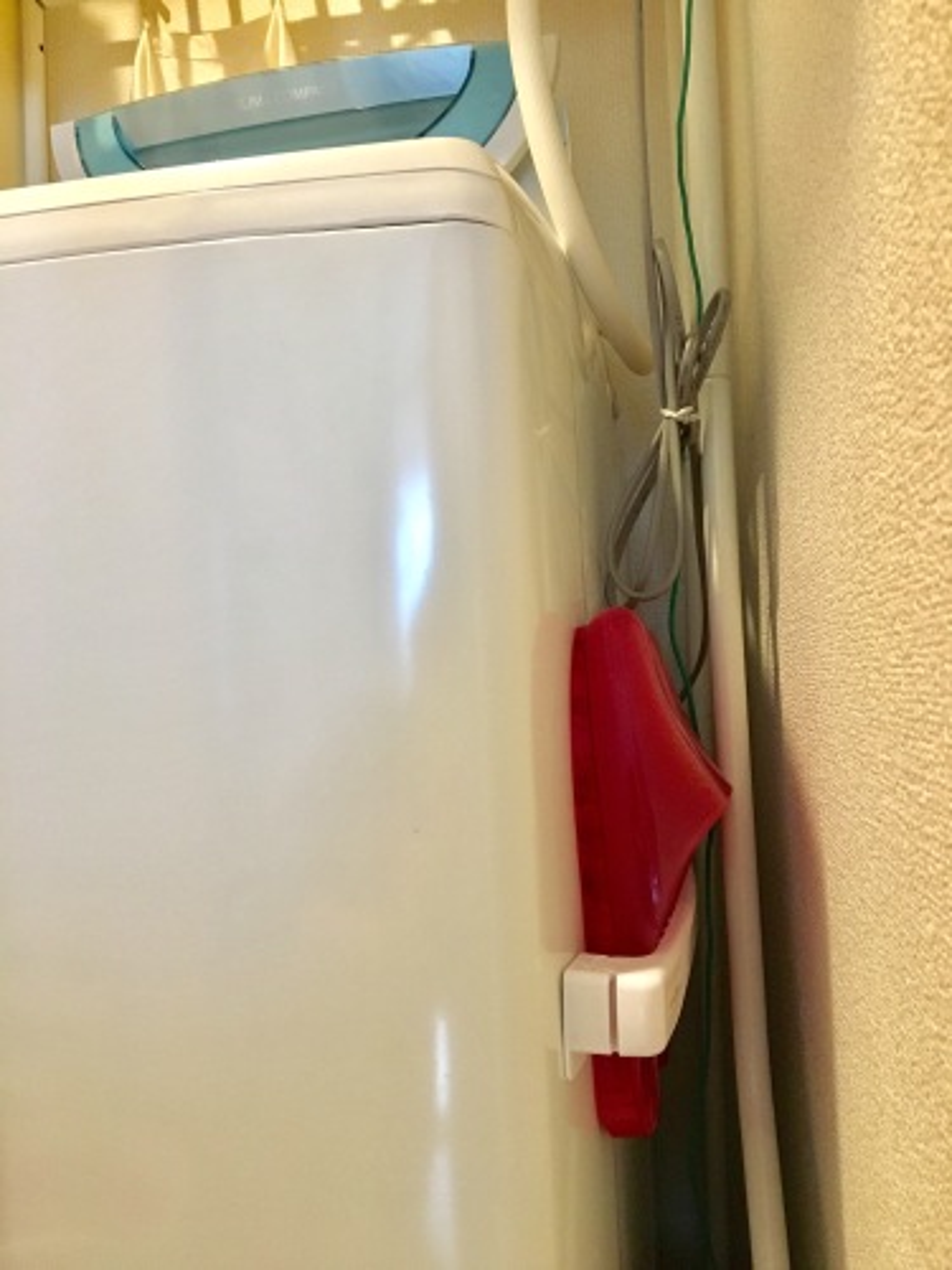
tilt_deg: +2.3
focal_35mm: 29
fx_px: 1063
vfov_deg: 61.7
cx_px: 476
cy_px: 635
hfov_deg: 48.2
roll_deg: +2.3
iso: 200
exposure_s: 1/20
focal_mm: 4.15
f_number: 2.2
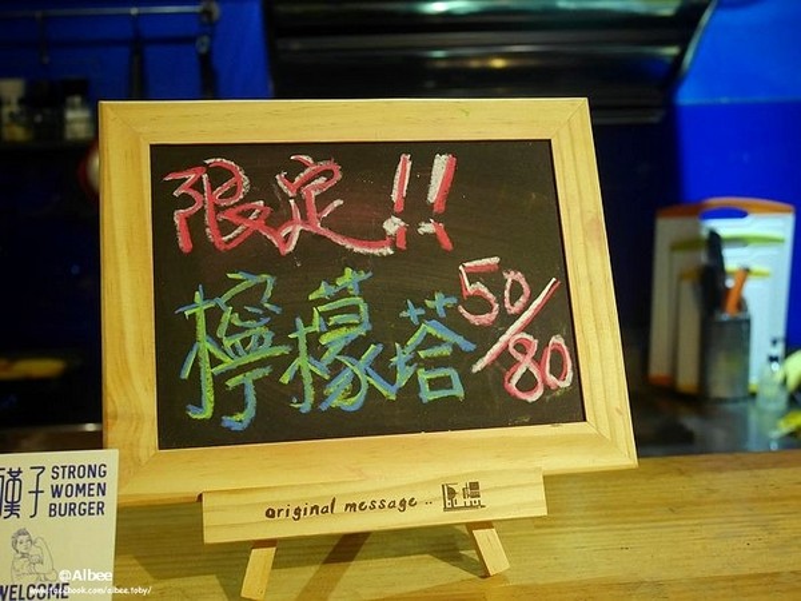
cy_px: 300
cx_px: 400
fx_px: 1018
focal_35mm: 44
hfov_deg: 42.9
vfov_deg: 32.9
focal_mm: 22
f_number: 4.8
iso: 1600
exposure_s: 1/60
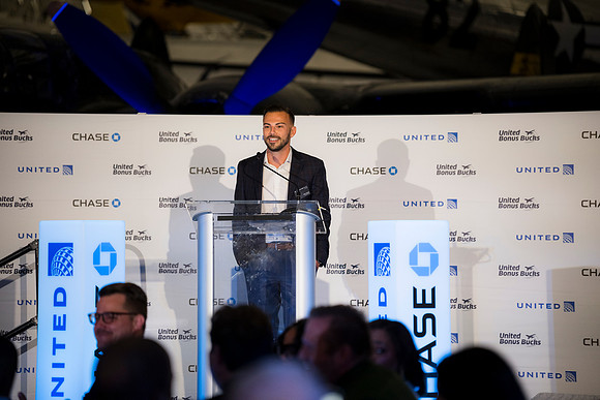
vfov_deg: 9.2
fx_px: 2500
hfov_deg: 13.7
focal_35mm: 150
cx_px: 300
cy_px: 200
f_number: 2.8
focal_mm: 150
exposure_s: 1/160
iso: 640
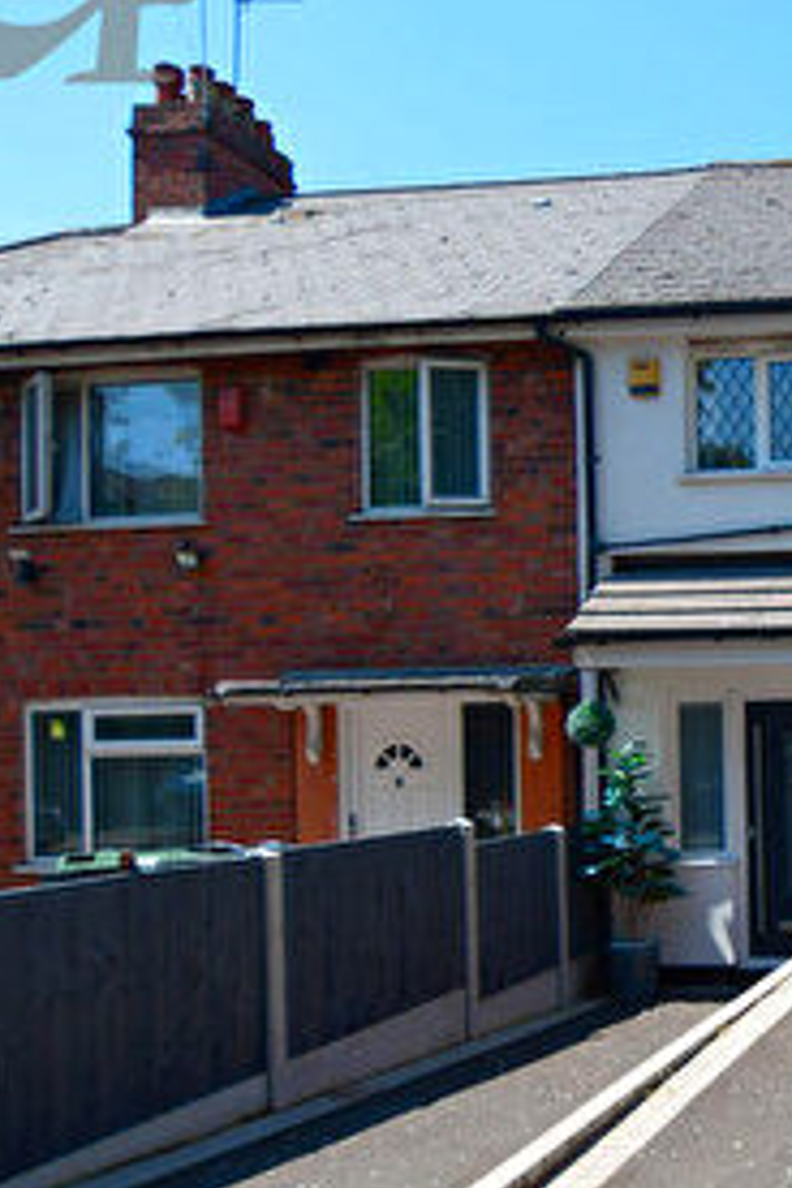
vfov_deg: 50.3
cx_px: 1016
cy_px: 721
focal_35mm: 38
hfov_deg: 28.9
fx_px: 1254
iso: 100
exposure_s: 1/640
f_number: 4
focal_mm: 10
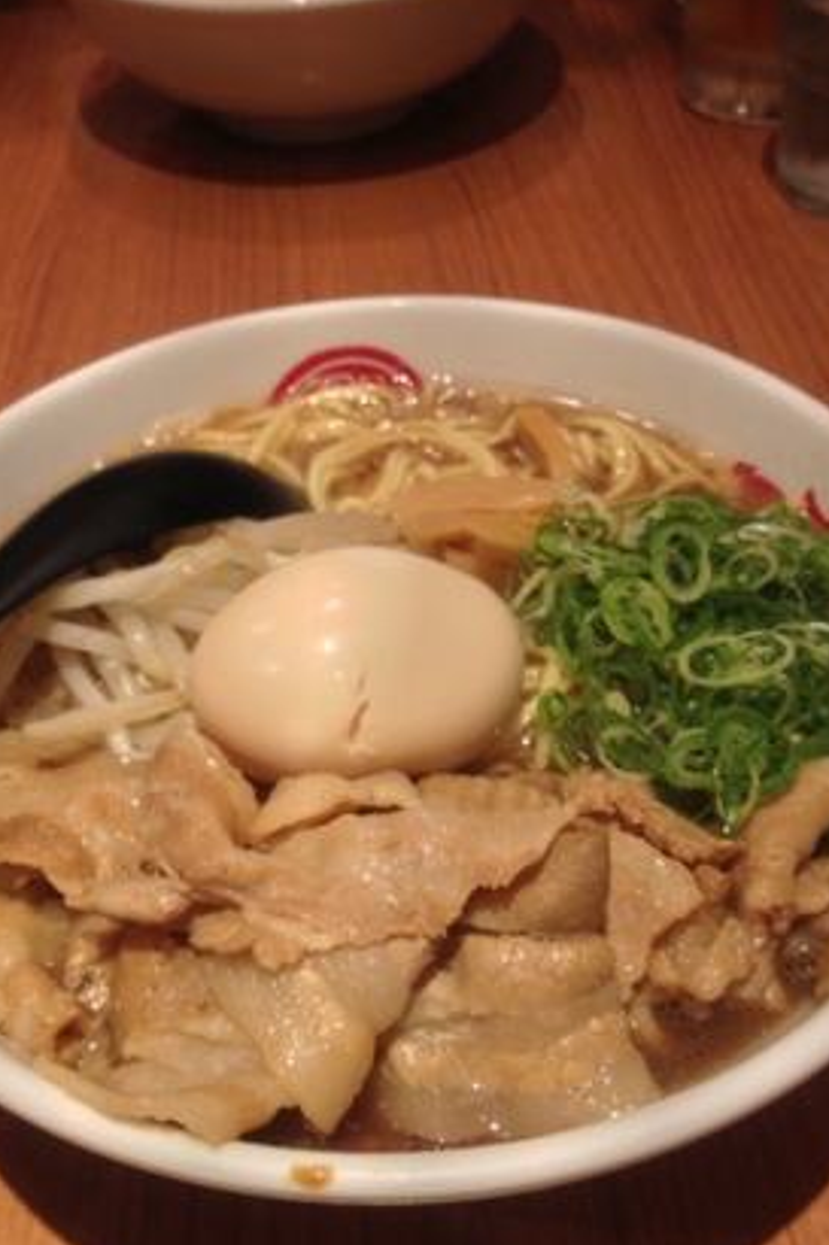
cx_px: 352
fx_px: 1383
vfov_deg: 48.5
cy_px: 601
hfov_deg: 33.3
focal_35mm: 40
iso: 125
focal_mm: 4.28
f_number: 2.4
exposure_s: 1/20
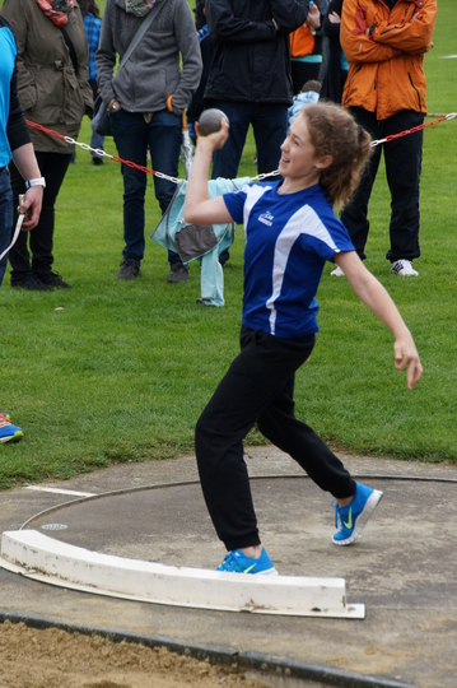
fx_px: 3148
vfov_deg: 12.5
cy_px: 344
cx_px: 228
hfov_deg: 8.3
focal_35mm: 165
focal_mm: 110
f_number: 5.6
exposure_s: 1/400
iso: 400
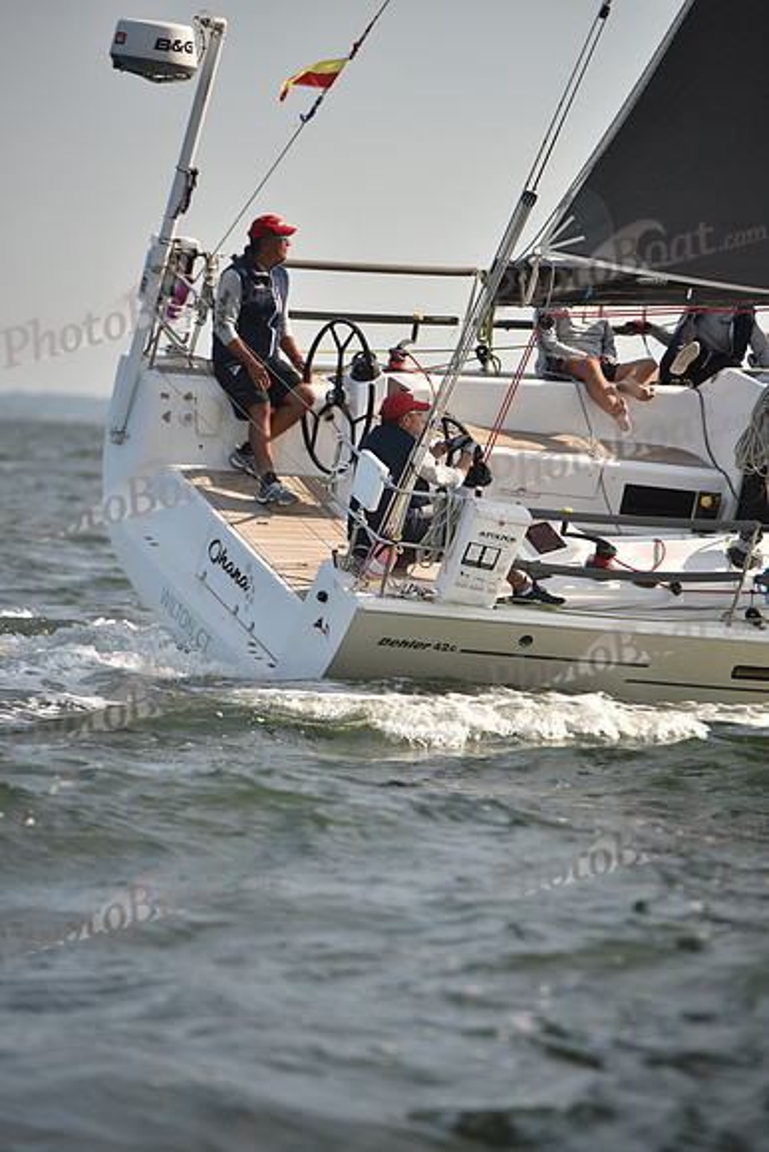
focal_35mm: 200
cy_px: 576
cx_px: 384
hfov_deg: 6.9
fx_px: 6404
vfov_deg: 10.3
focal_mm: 200
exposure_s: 1/800
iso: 250
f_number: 4
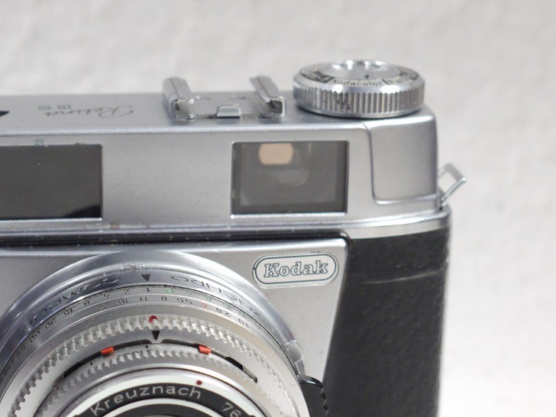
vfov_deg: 12.1
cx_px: 107
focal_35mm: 122
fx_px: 1960
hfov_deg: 16.0
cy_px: 310
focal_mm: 37
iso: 800
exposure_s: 1/10
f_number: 5.6
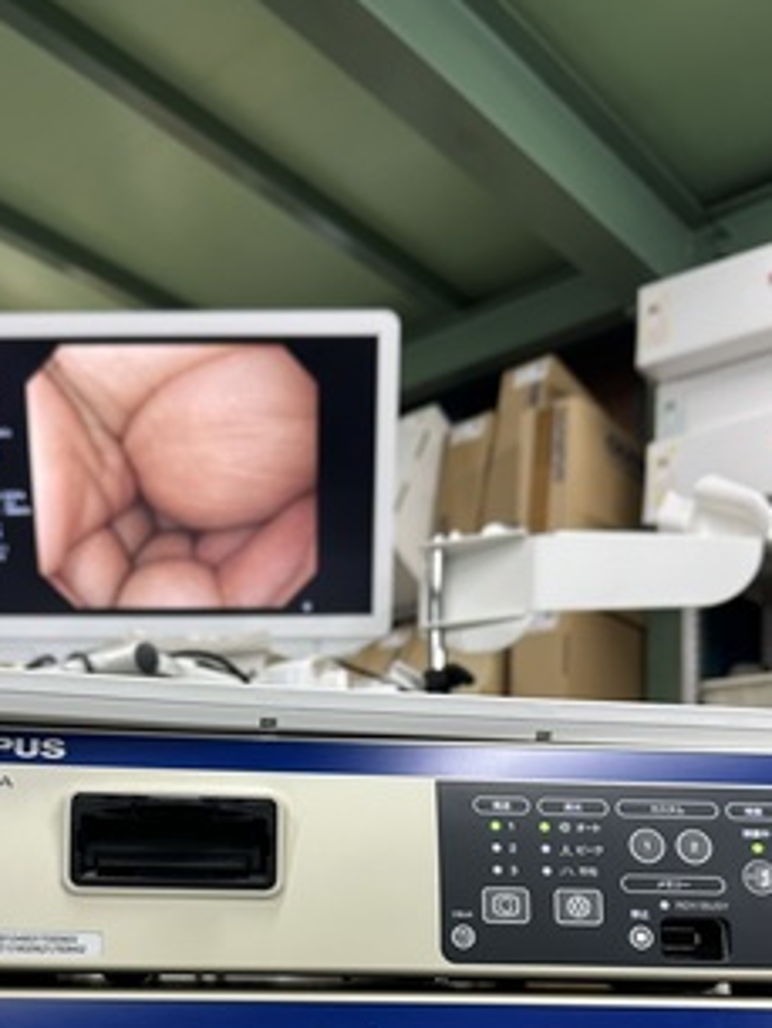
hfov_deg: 34.2
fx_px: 1248
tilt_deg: +2.7
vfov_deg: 41.8
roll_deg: -3.2
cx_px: 280
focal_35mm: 42
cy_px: 893
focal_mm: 6.86
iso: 125
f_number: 1.78
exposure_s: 1/120
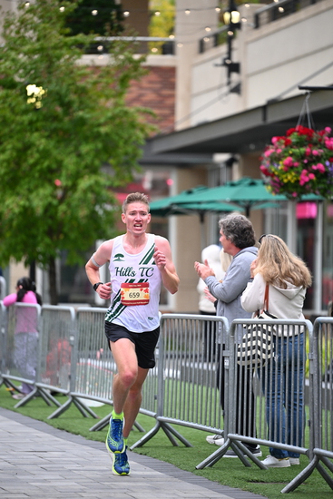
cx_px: 166
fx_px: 2565
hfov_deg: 7.4
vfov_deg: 11.1
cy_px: 250
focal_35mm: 185
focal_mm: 185
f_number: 2.8
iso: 1600
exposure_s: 1/800
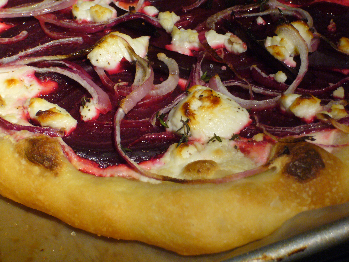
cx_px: 174
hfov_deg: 18.7
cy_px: 131
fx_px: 1059
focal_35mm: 105
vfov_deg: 14.1
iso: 200
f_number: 5
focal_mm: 17.4
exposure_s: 1/13
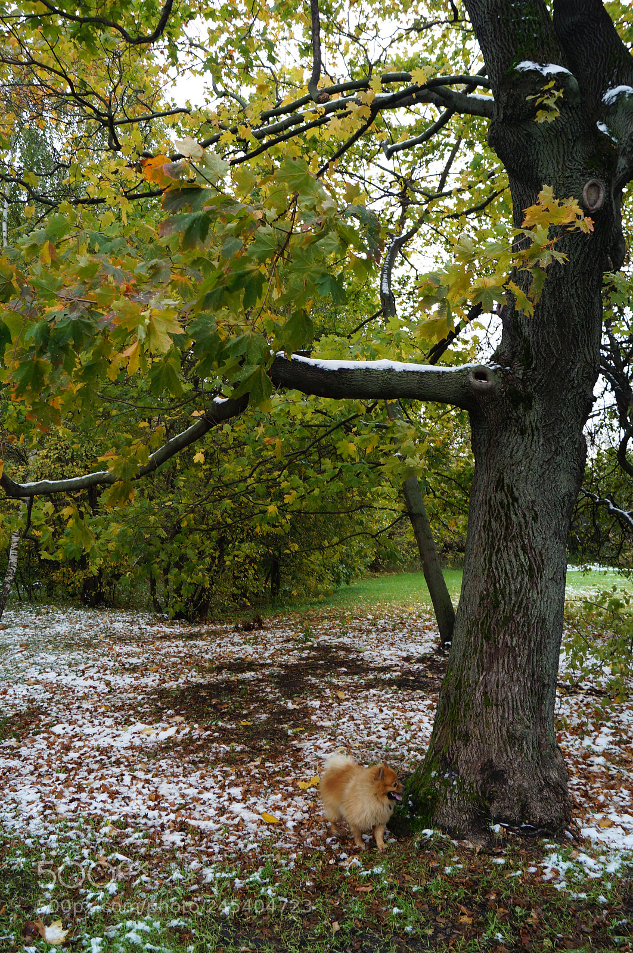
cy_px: 476
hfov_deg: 43.5
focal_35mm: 30
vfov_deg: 62.0
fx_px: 794
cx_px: 316
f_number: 4.5
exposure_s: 1/60
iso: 100
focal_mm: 20
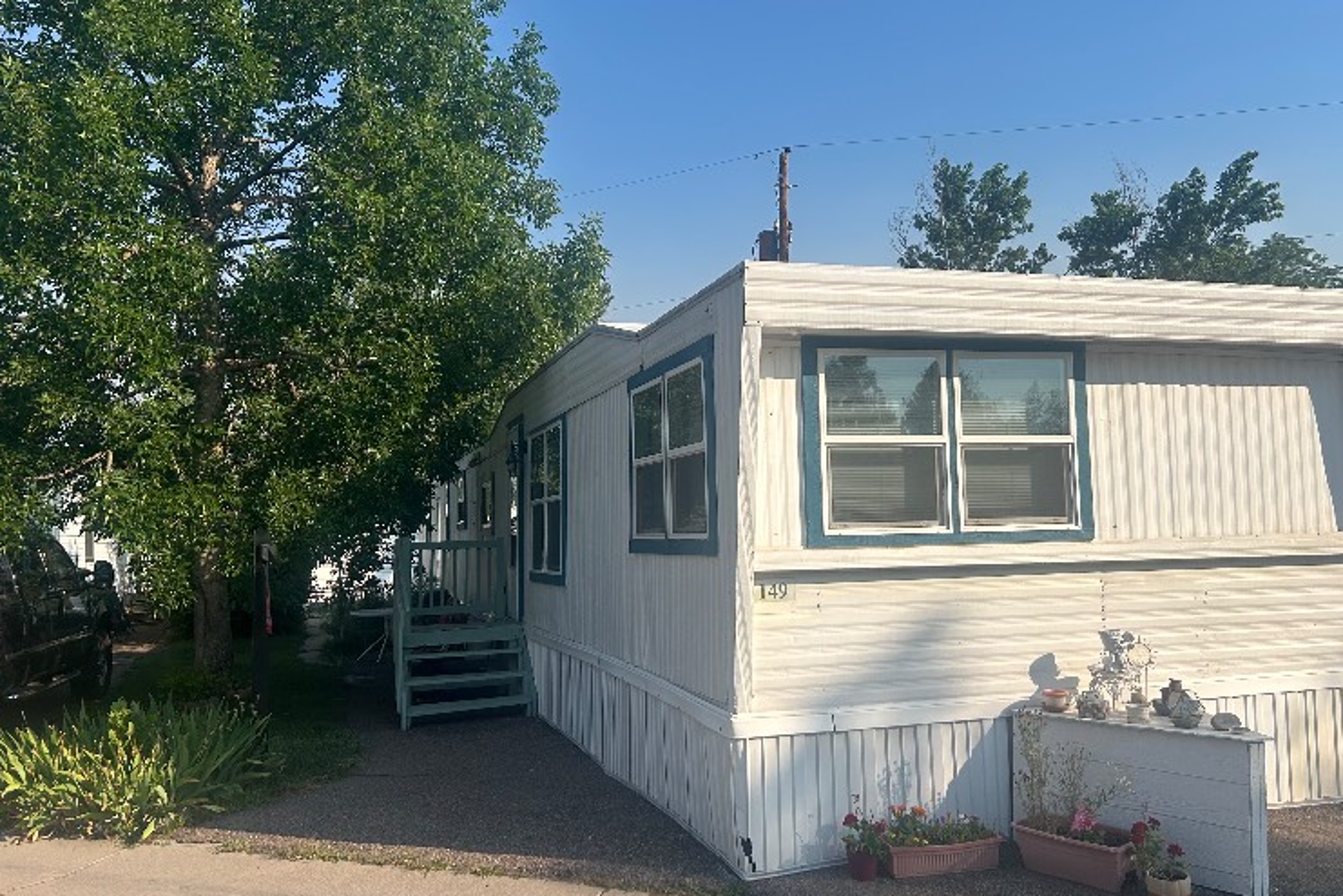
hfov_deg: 60.3
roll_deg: +1.8
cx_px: 696
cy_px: 433
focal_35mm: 31
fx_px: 1156
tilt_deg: +3.3
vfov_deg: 42.3
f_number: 1.5
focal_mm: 5.7
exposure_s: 1/4444
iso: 50
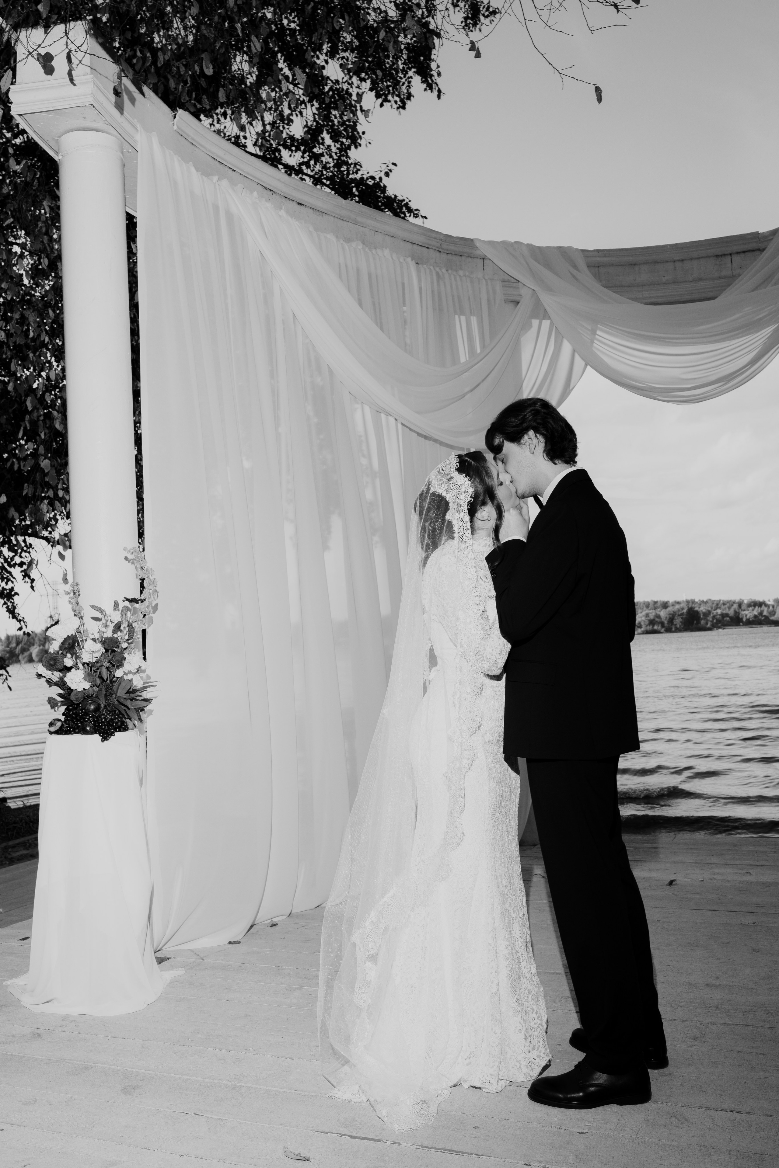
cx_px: 390
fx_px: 1136
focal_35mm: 35
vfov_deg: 54.4
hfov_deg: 37.9
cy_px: 584
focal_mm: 35
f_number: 10
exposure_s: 1/200
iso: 100
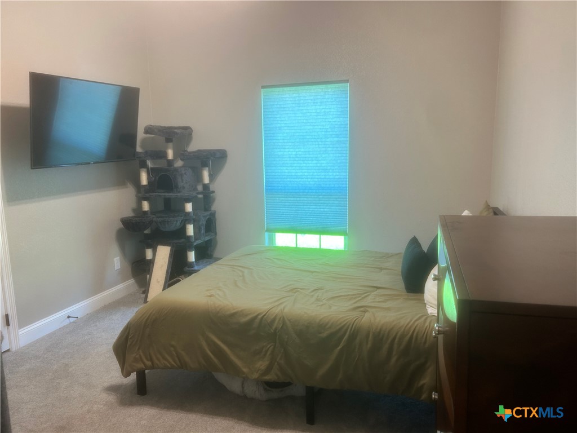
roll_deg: +1.6
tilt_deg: -8.8
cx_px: 288
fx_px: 433
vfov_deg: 53.1
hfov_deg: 67.3
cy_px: 216
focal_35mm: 26
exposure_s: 1/60
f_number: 1.5
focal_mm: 5.7
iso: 100
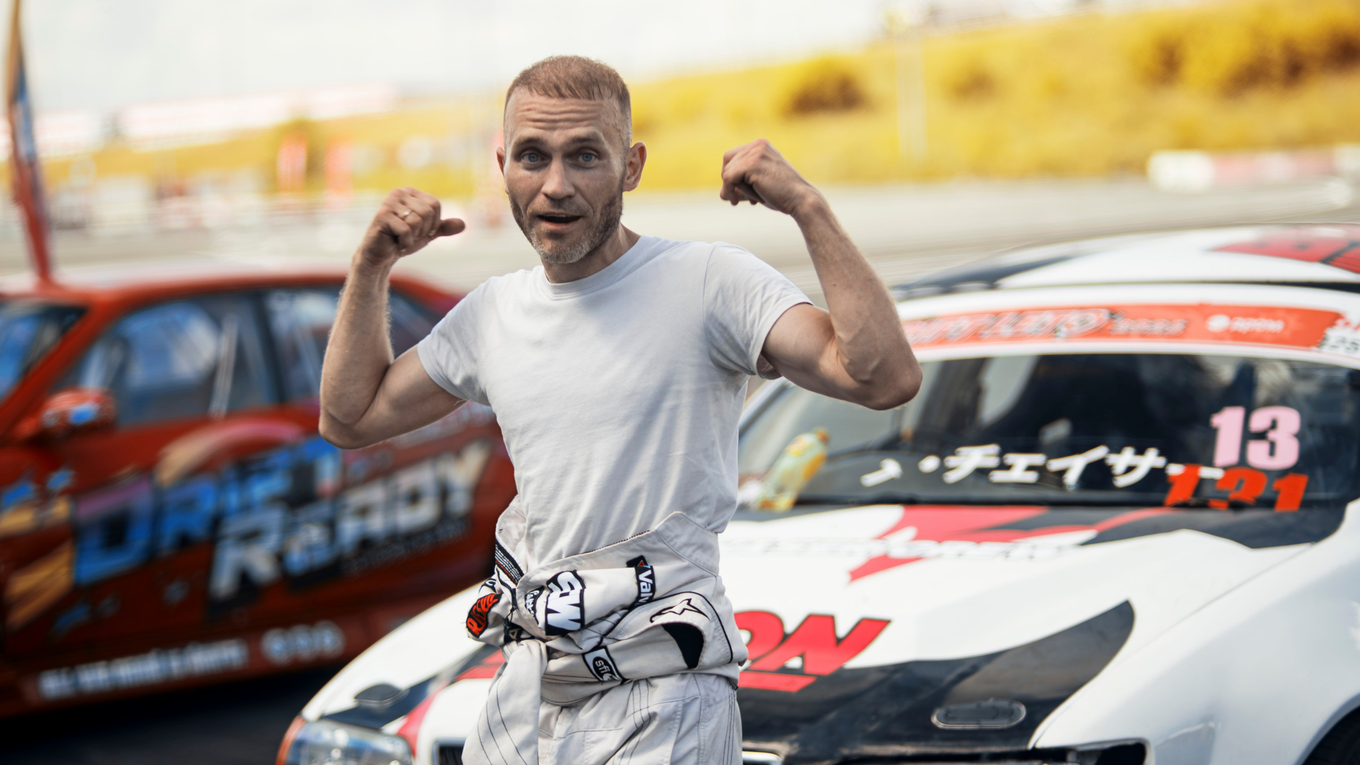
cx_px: 680
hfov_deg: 23.9
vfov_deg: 13.6
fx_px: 3211
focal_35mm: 89
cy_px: 382
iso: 100
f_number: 1.8
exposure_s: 1/250
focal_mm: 85
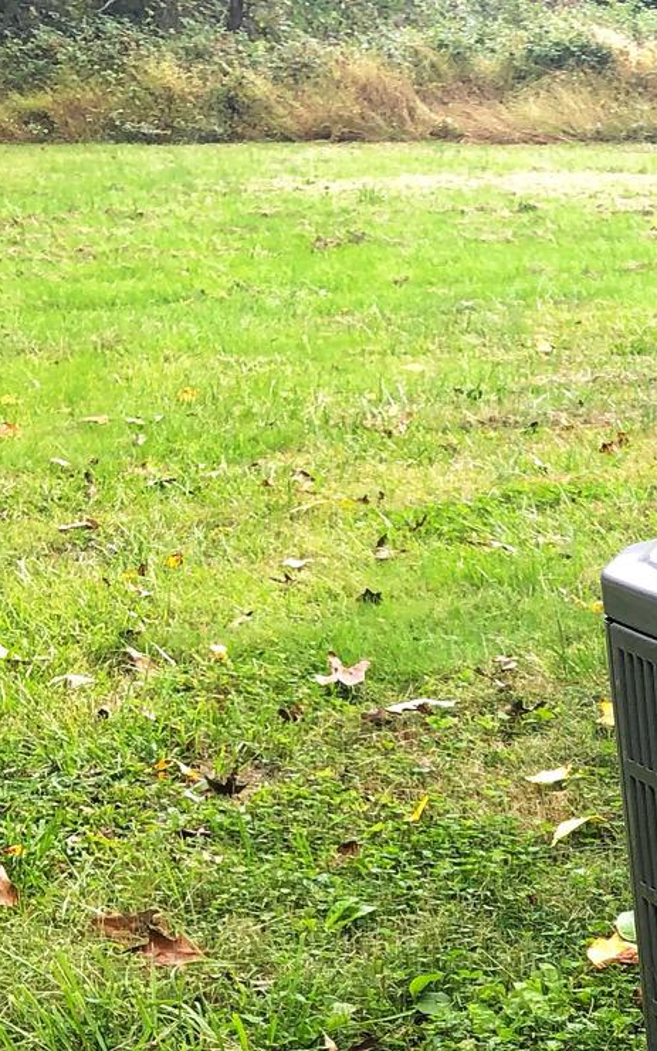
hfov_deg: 13.9
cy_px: 986
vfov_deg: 24.4
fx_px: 2350
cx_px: 1240
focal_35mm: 82
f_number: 1.8
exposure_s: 1/120
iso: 25
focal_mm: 3.99
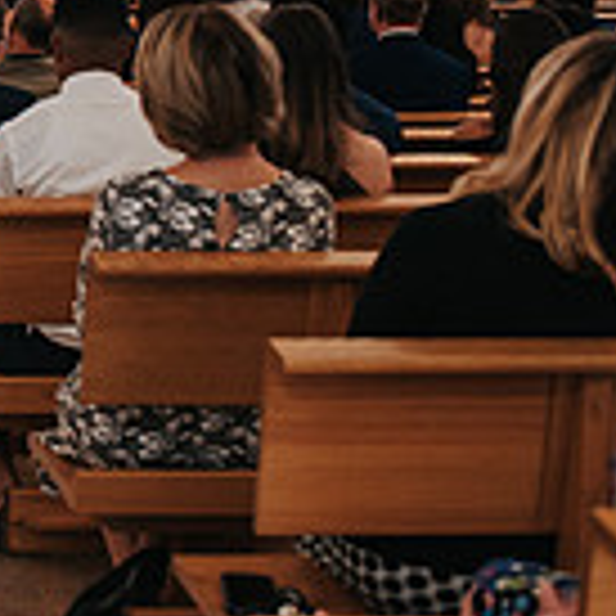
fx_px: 2557
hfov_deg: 12.4
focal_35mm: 127
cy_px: -160
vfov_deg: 13.3
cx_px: -526
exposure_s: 1/125
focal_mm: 35
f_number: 2.8
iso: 1000
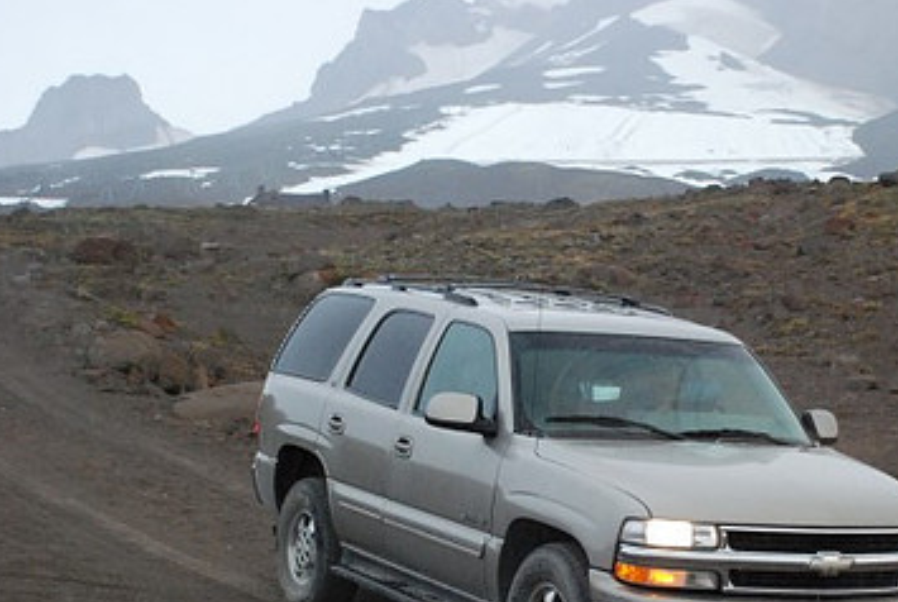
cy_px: 484
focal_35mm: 86
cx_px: 637
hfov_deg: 23.5
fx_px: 2144
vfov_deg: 15.9
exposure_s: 1/320
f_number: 4.5
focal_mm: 35
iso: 1600
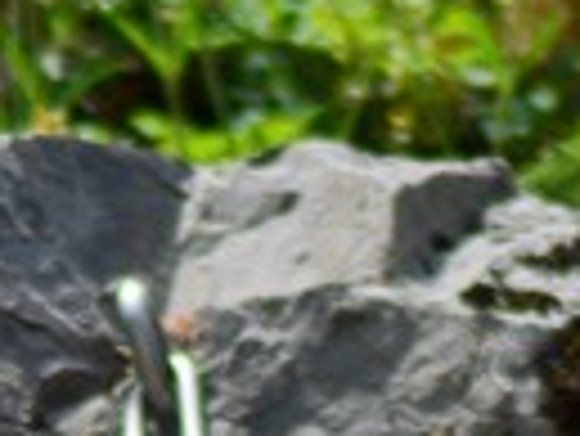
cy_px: 1400
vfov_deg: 0.7
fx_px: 35400
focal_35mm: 2111
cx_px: 692
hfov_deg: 0.9
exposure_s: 1/1000
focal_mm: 185
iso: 200
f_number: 4.5
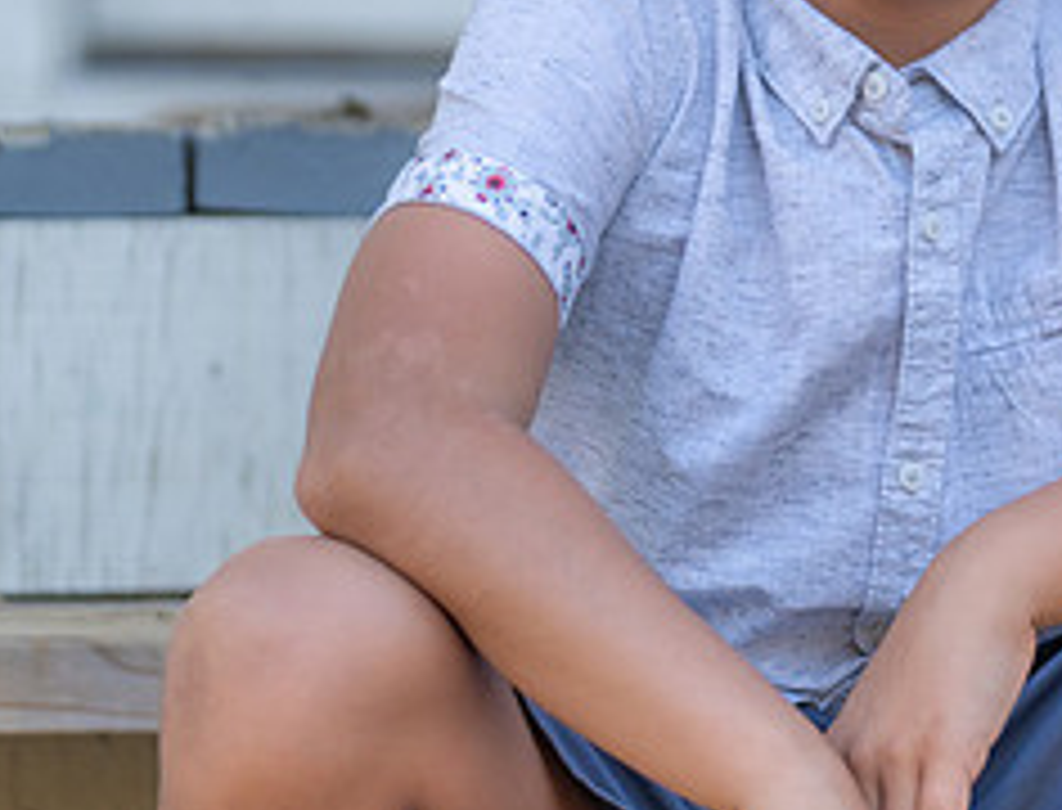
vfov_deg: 4.0
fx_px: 11545
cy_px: 35
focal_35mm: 374
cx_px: 800
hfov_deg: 5.3
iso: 320
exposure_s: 1/400
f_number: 2.8
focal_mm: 135
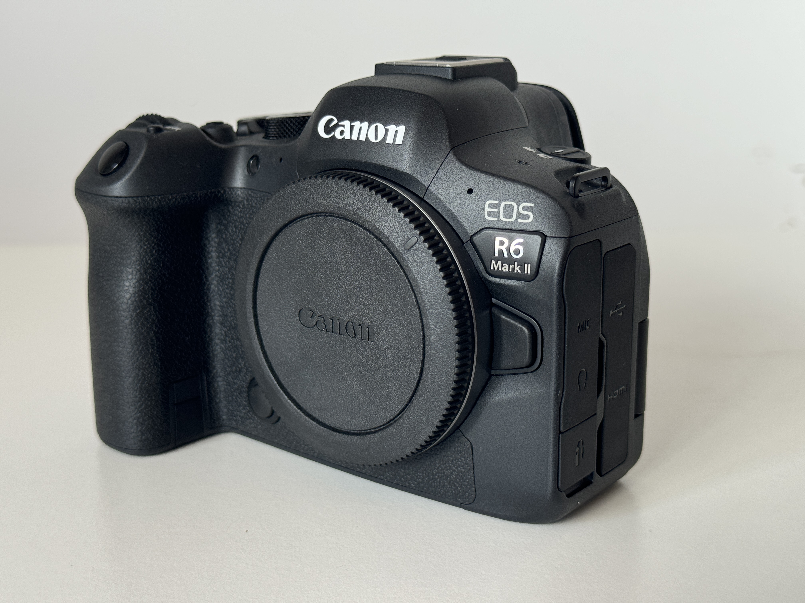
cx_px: 402
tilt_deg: -13.6
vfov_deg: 30.3
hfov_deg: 39.7
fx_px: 1116
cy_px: 302
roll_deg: +0.3
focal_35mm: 48
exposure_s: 1/66
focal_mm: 6.76
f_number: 1.78
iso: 100
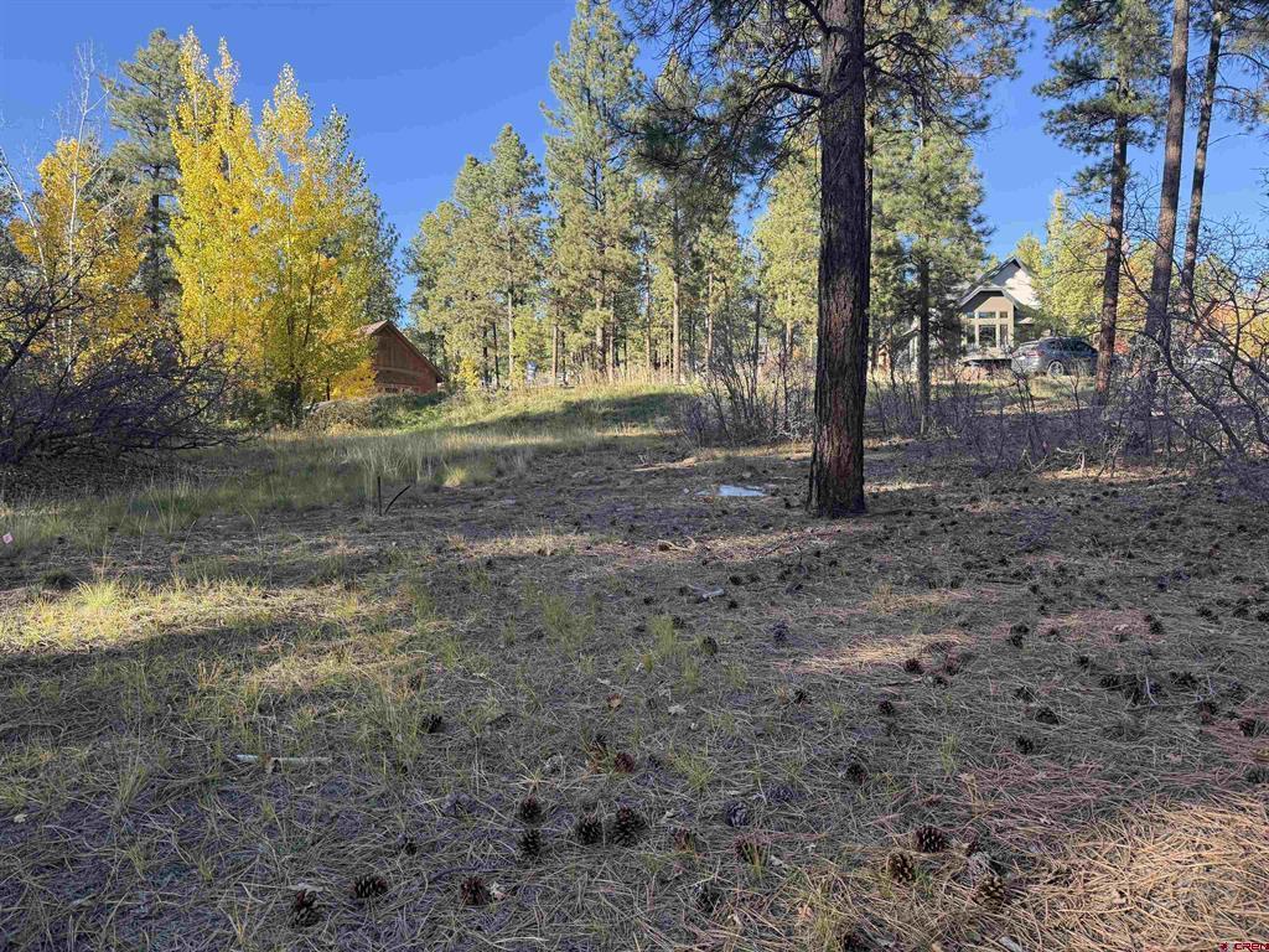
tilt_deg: +0.6
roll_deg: +1.0
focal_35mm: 24
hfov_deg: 71.6
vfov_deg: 56.8
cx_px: 634
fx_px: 880
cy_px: 476
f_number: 1.78
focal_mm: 6.76
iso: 100
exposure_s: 1/788
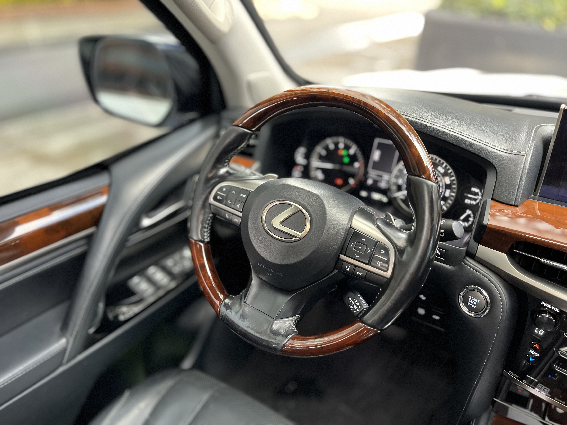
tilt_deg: -30.6
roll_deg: -1.0
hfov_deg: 67.3
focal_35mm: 26
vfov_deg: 53.1
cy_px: 212
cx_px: 284
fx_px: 426
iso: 500
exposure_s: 1/50
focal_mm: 5.1
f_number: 1.6
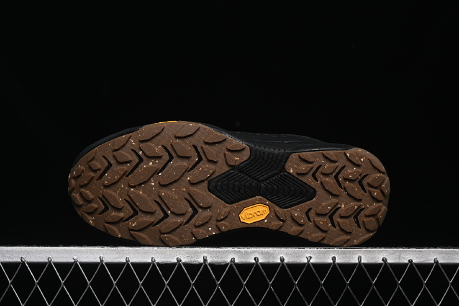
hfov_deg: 27.0
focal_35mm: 75
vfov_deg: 18.2
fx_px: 956
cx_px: 230
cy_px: 153
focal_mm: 50
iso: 160
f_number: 6.3
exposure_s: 1/50
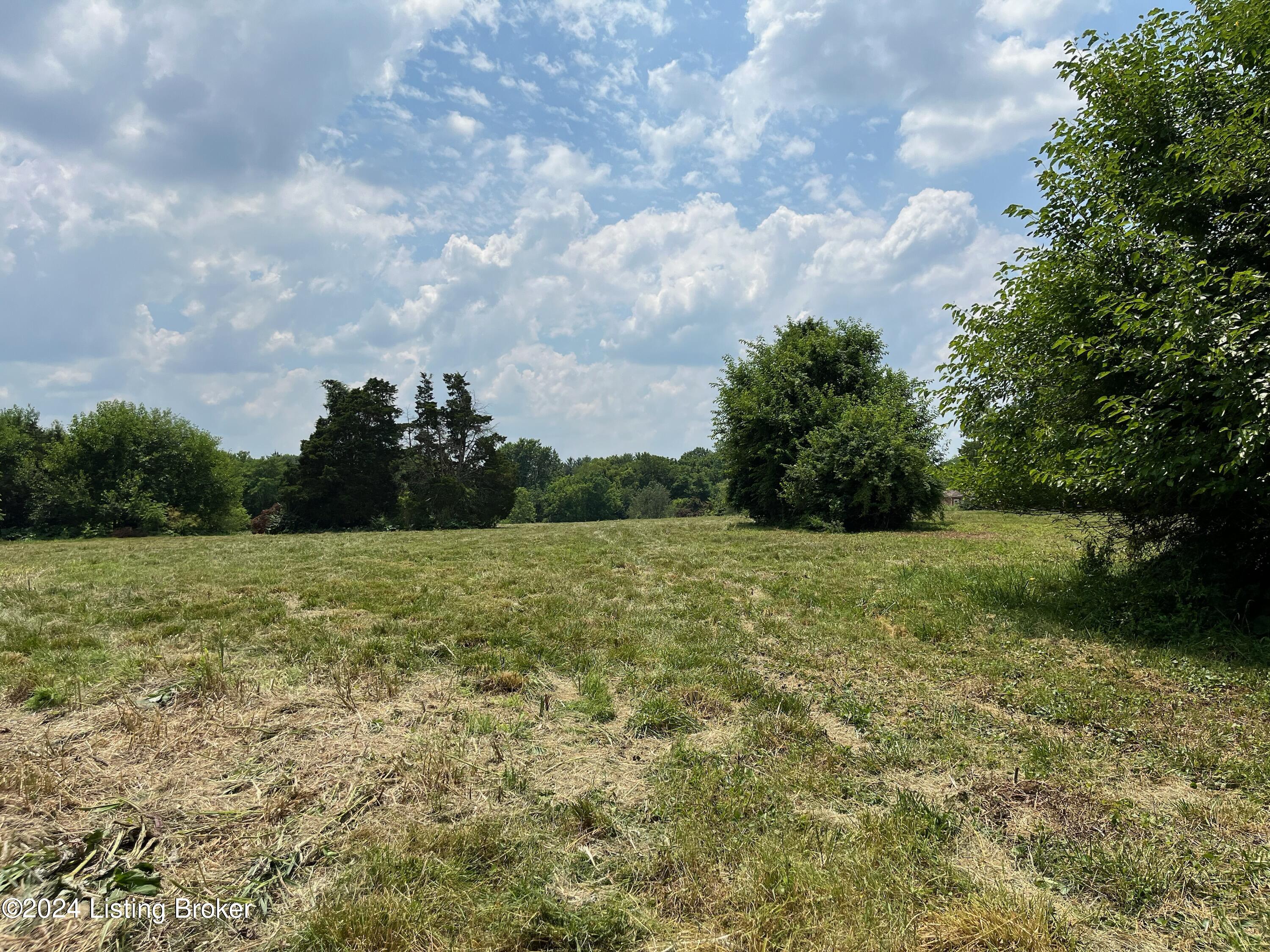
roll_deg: +1.2
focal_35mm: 26
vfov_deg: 53.1
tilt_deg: +0.6
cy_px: 476
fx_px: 954
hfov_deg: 67.3
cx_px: 635
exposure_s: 1/6494
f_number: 1.6
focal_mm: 5.1
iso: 50
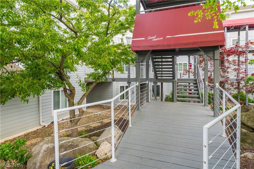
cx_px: 127
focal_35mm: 19
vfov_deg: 64.5
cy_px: 84
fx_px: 134
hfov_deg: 86.9
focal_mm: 19
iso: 250
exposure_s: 1/80
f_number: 8
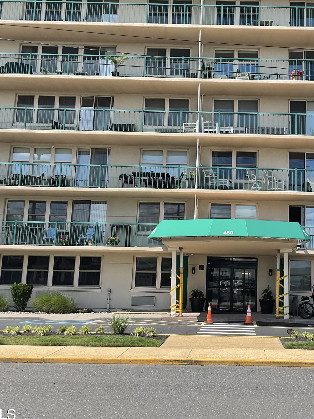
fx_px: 569
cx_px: 236
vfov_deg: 40.4
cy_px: 183
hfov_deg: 30.4
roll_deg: -1.1
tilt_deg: +13.0
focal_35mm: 47
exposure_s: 1/1015
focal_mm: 3
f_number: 1.8
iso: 16
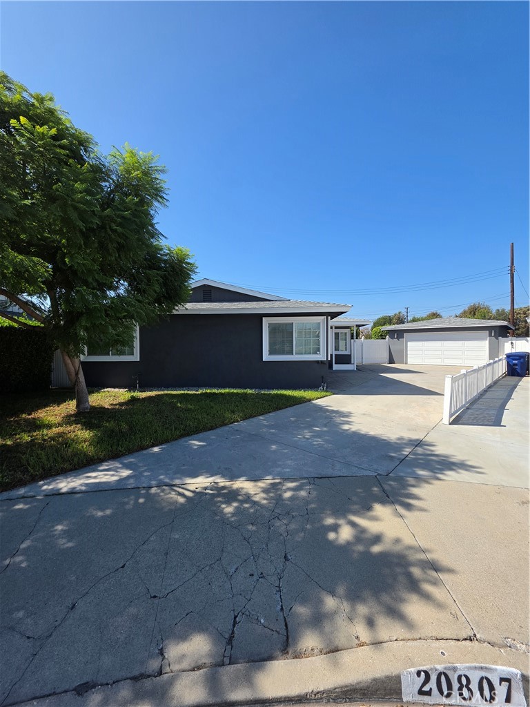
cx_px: 265
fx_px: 265
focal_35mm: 13
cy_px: 354
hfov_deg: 89.9
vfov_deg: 106.2
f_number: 1.9
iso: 32
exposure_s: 1/1480
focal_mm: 2.2
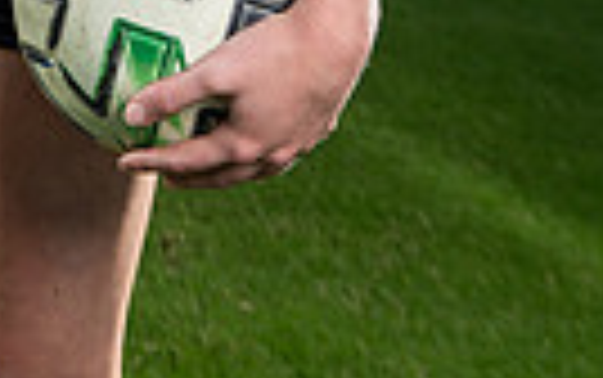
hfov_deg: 21.2
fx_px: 1579
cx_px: 68
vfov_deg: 11.1
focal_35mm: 96
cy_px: -576
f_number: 4
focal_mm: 28
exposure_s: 1/250
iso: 160
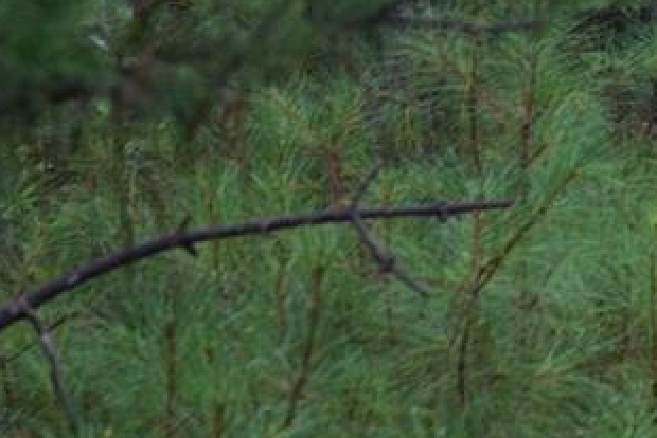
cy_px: -58
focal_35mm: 231
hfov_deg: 7.9
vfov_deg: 5.9
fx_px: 4218
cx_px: 1837
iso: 100
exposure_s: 1/40
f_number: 2.8
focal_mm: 35
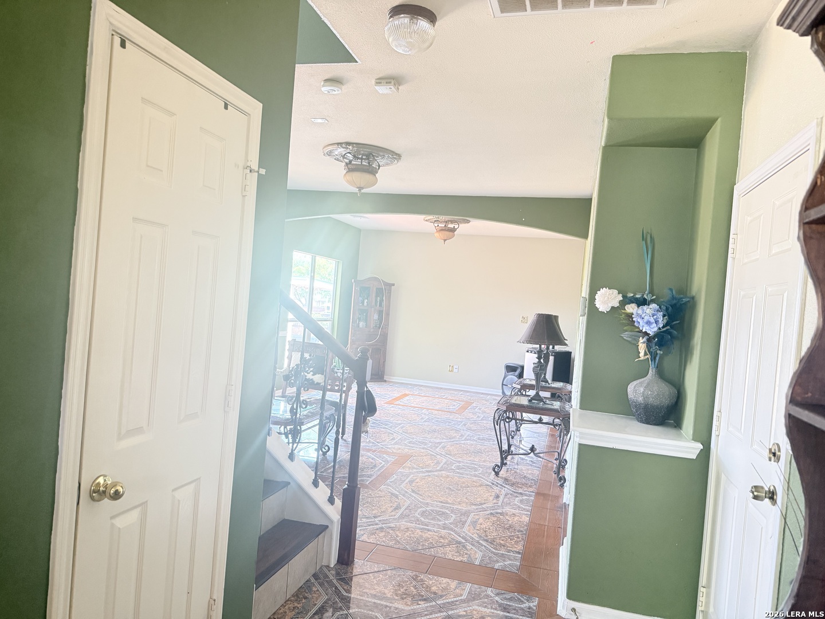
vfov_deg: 56.8
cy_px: 310
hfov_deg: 71.6
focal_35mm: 24
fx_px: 572
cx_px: 412
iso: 640
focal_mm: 6.76
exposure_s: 1/60
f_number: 1.78
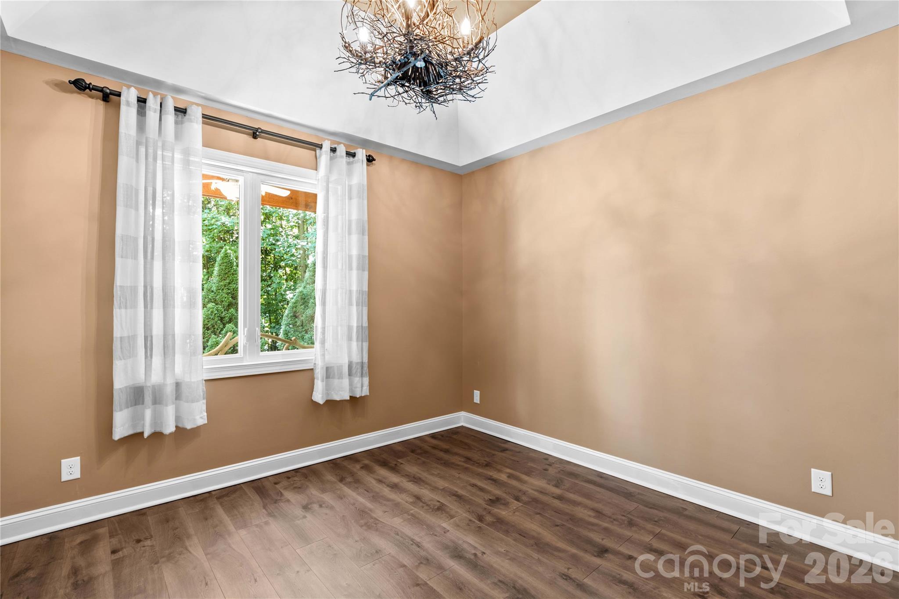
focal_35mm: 16
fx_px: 399
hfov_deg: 96.7
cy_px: 300
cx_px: 450
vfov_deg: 73.7
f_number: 8
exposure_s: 2
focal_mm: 16
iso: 100
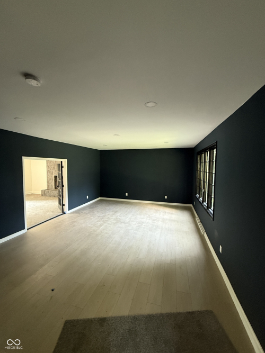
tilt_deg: -2.4
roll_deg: +1.7
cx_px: 132
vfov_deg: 102.1
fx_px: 143
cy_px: 176
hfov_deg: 85.7
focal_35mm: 14
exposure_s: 1/60
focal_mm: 2.22
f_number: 2.2
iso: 400
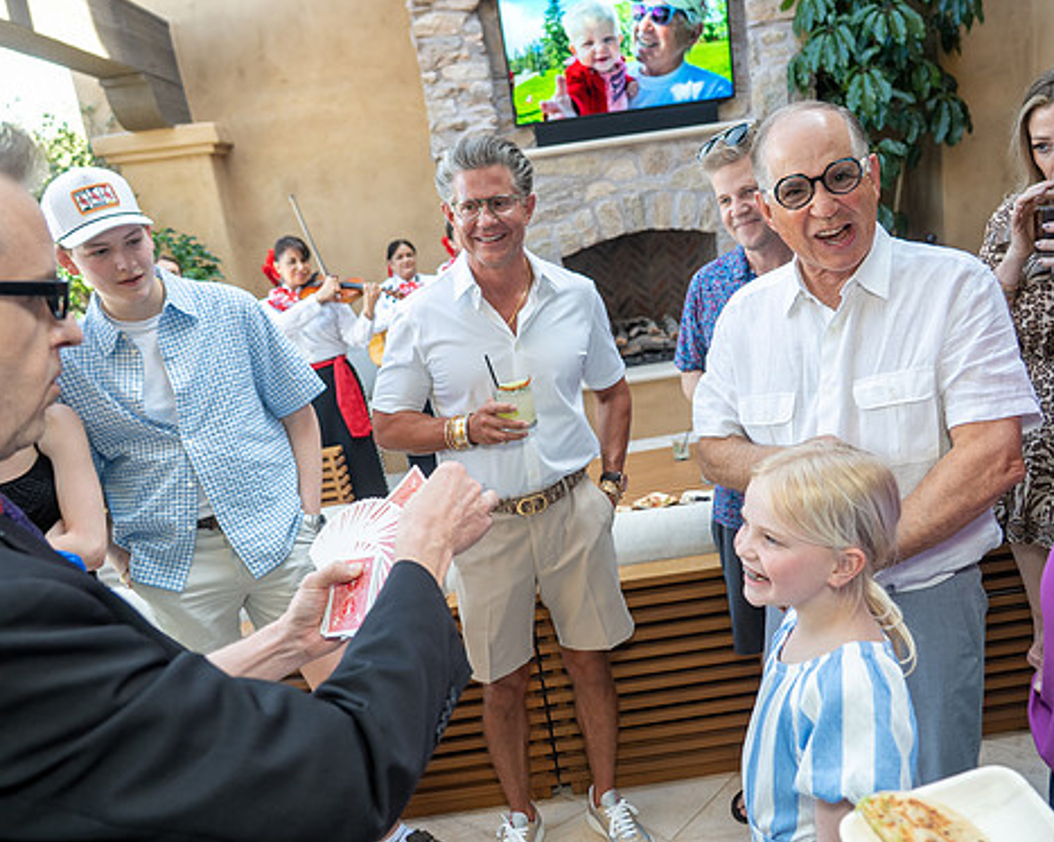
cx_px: 582
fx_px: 873
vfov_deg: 51.5
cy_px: 430
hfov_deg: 62.1
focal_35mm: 28
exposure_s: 1/200
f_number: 4
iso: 400
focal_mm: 24
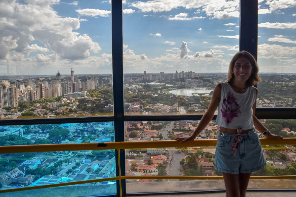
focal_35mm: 27
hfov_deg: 67.4
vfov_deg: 47.9
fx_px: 222
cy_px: 98
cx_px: 148
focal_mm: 18
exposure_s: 1/1000
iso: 400
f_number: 4
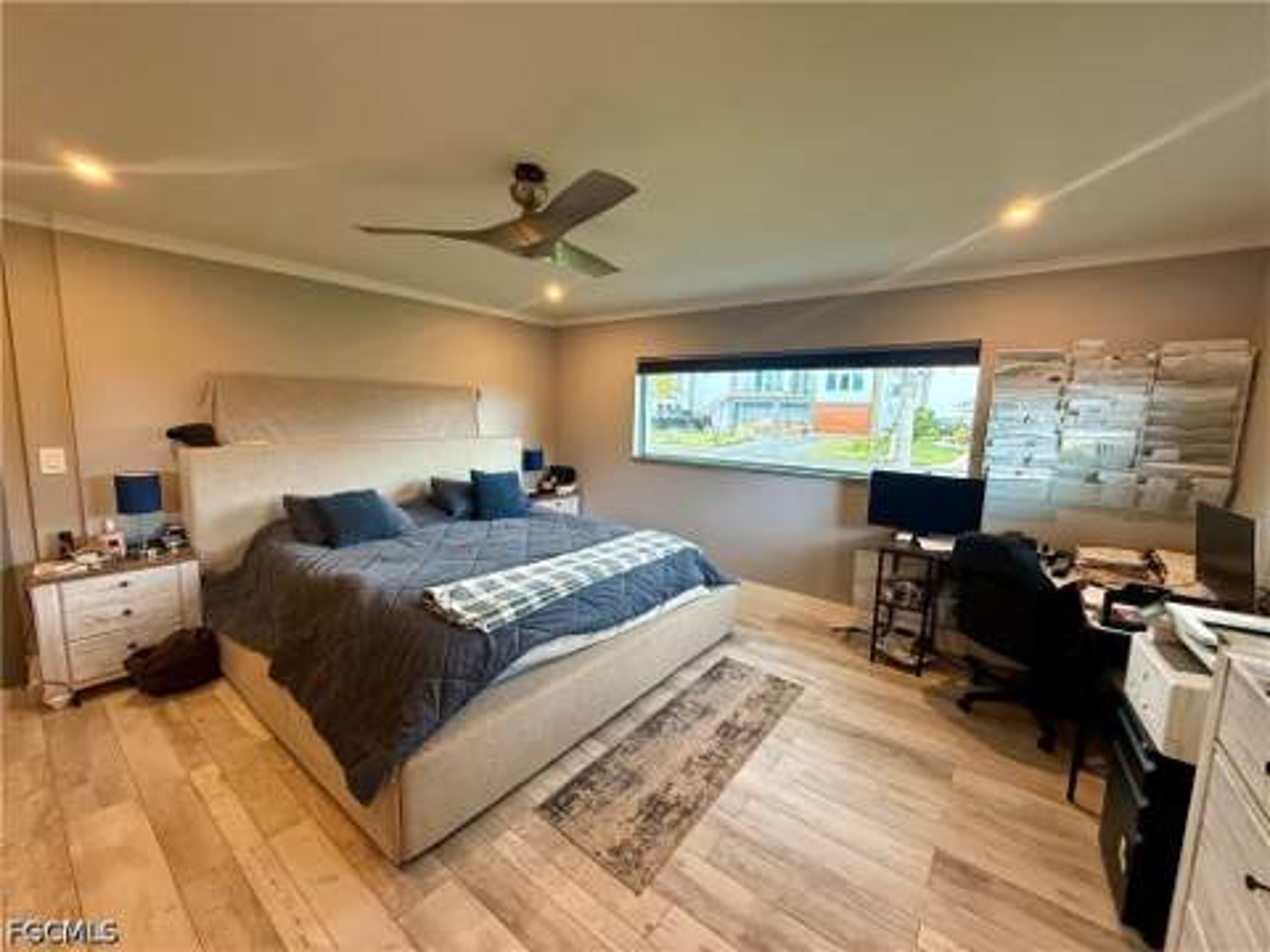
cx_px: 635
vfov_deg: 85.7
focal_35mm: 14
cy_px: 476
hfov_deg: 102.1
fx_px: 514
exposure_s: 1/120
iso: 400
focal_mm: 2.22
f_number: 2.2
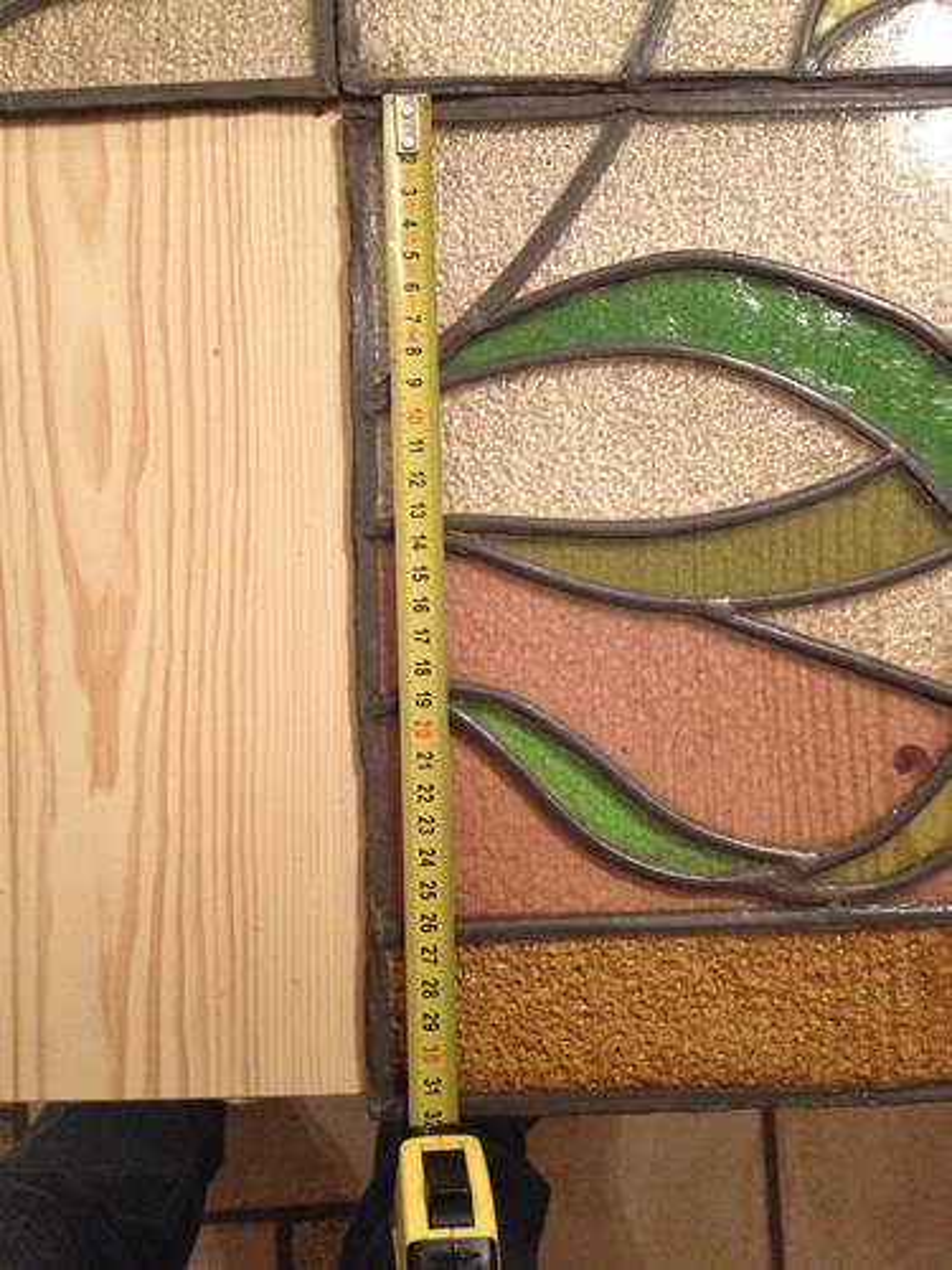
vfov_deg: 52.6
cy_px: 635
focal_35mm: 35
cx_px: 476
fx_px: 1283
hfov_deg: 40.7
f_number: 2.4
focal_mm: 4.28
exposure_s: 1/15
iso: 500
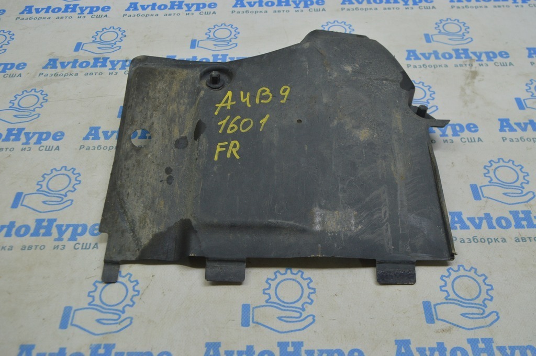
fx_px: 536
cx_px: 268
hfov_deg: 53.2
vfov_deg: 36.8
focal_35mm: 36
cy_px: 178
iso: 400
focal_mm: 24
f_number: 5.6
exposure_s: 1/40
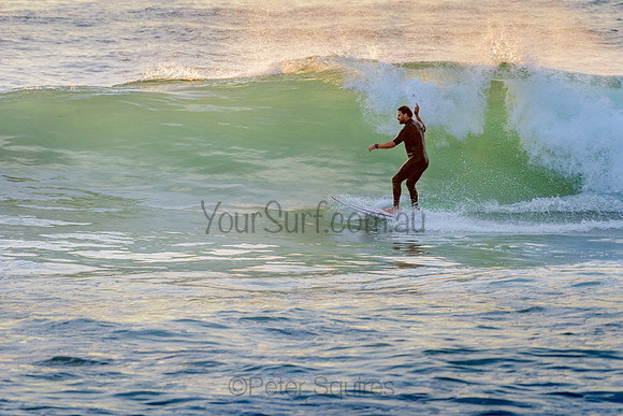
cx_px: 382
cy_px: 162
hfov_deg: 3.4
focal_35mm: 613
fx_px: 10607
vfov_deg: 2.2
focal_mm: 500
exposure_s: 1/320
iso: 220
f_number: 5.6
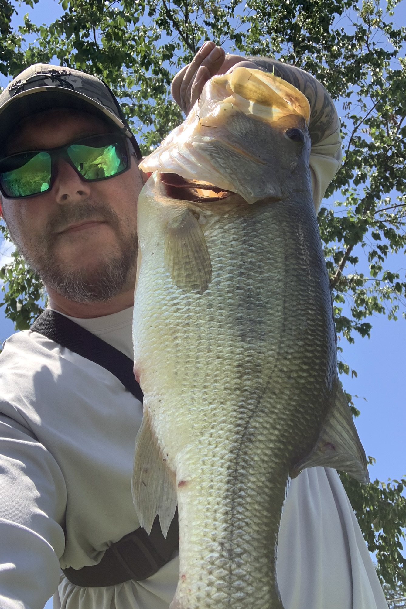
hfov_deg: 38.9
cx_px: 189
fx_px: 575
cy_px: 305
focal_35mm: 34
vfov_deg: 55.8
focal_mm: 2.87
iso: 16
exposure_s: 1/419
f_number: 2.2
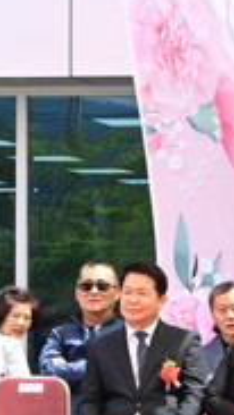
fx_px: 2062
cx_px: 743
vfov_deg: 11.5
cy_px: 259
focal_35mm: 187
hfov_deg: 6.0
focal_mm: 34
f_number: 10
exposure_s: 1/125
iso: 250
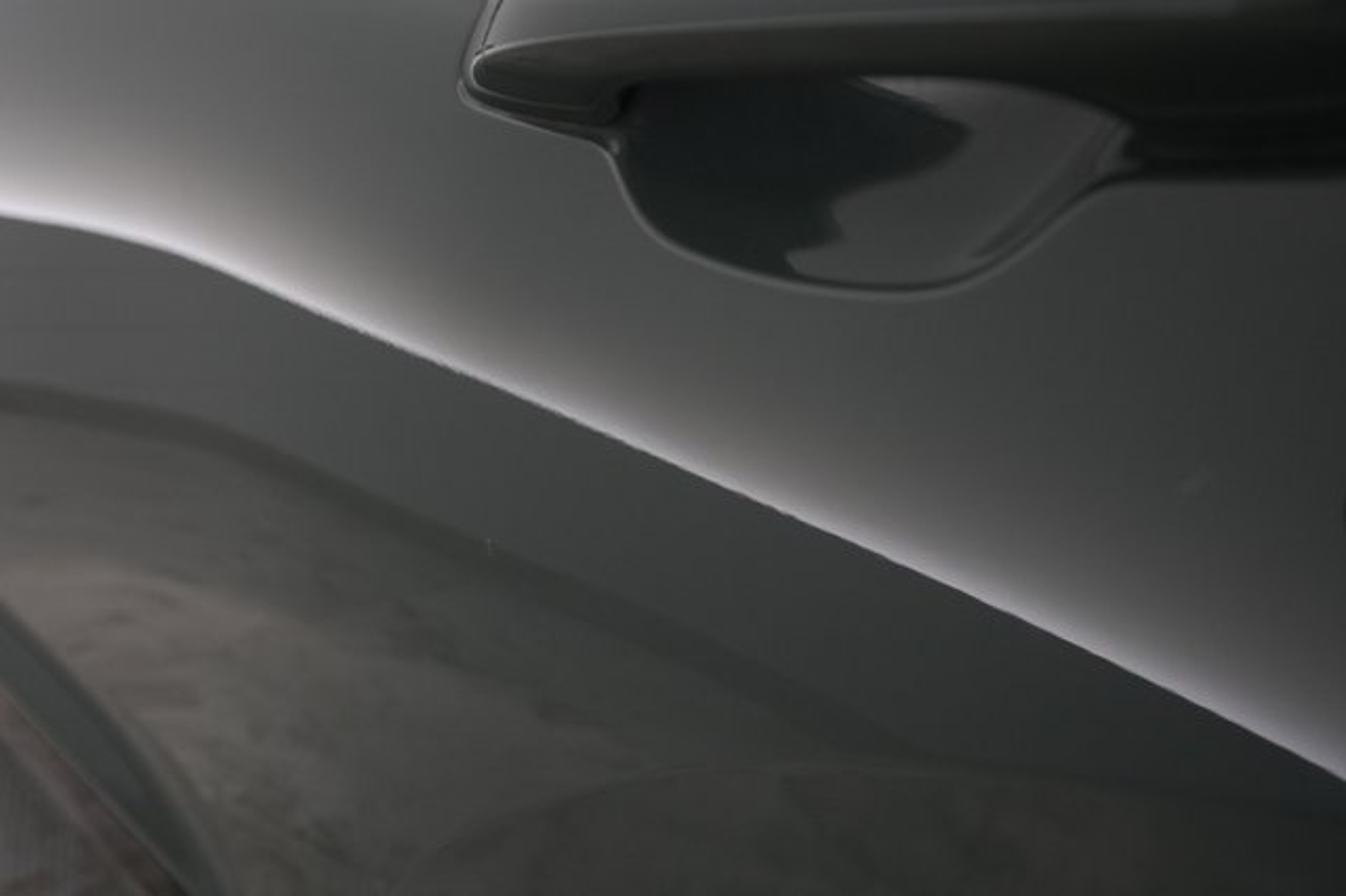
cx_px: 673
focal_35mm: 28
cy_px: 448
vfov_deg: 46.4
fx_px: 1046
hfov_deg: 65.5
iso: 2500
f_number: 5
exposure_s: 1/125
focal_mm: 28
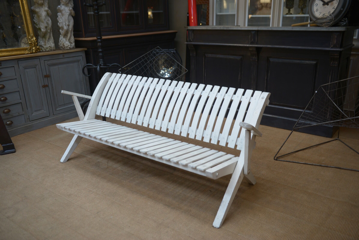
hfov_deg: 58.7
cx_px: 180
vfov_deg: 41.1
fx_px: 319
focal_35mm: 32
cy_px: 120
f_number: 3.2
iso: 200
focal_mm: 32
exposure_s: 1/60
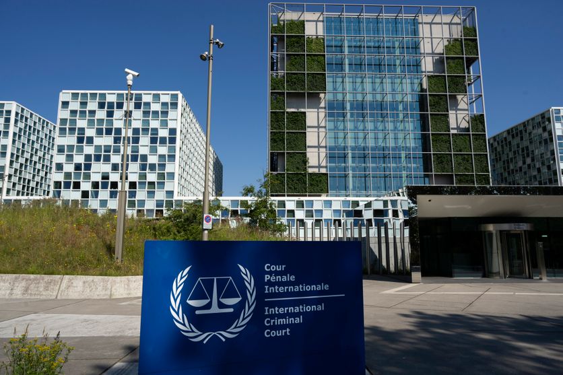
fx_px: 375
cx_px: 282
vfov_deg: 53.1
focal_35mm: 24
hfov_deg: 73.8
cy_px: 188
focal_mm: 24
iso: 100
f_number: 11
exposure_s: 1/160
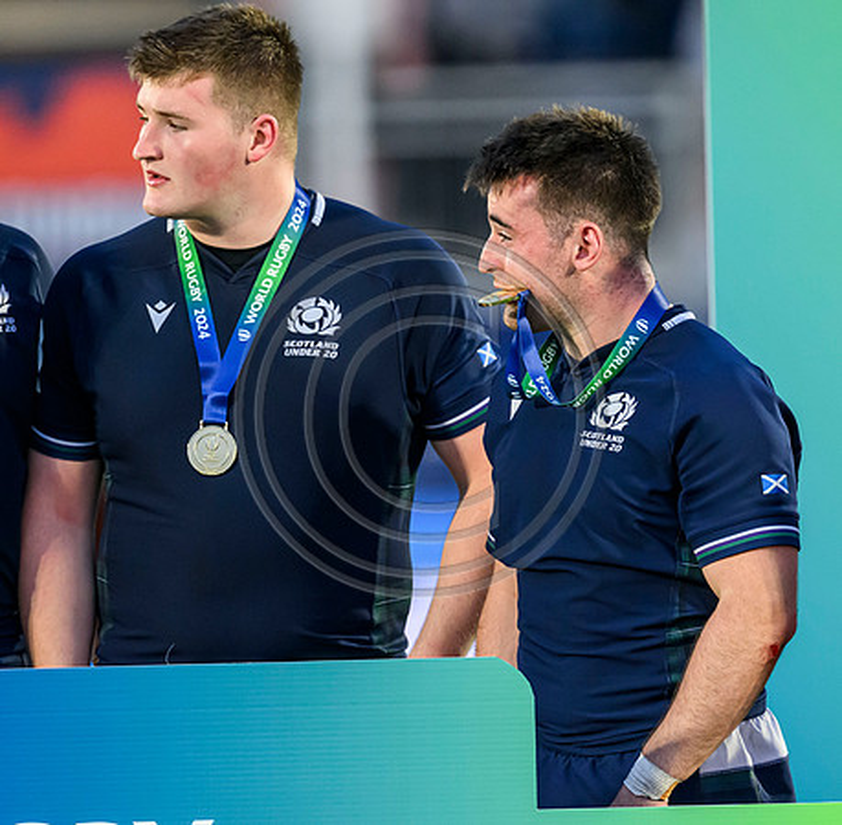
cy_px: 390
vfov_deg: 2.3
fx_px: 20691
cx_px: 644
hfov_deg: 2.3
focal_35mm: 759
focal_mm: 400
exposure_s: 1/1000
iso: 4000
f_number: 3.2
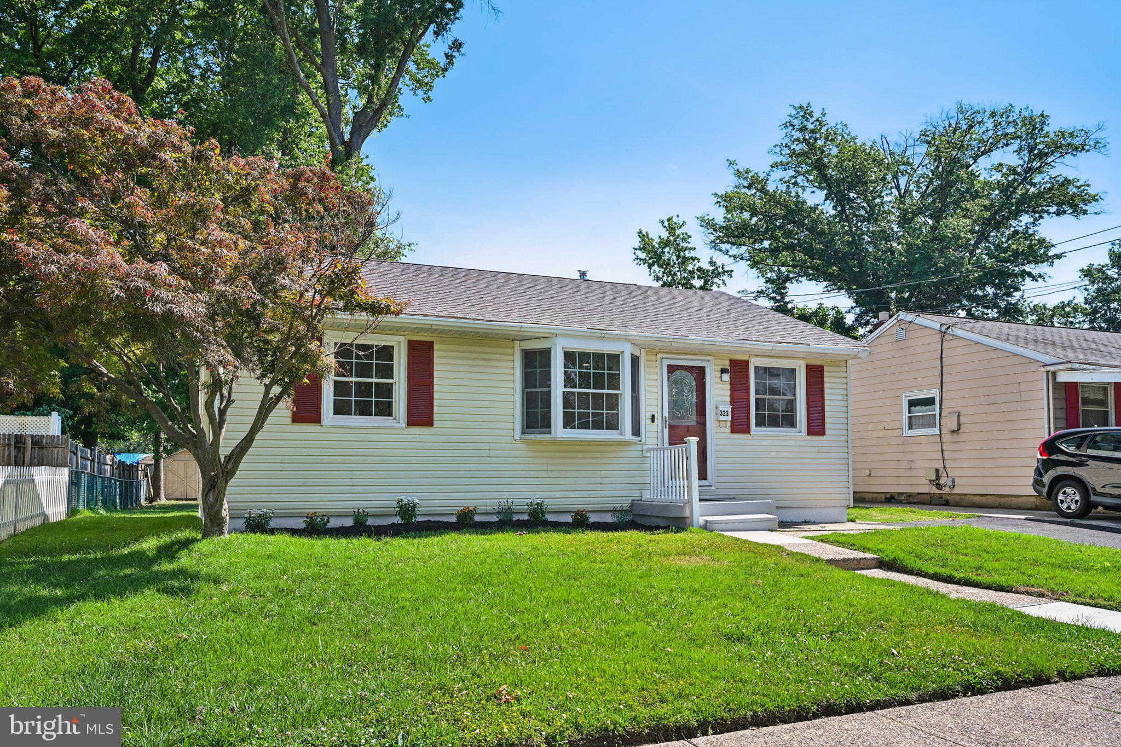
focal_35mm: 25
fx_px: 778
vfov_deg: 51.3
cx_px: 560
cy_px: 374
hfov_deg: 71.5
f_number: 8
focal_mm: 25
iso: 800
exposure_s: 1/640
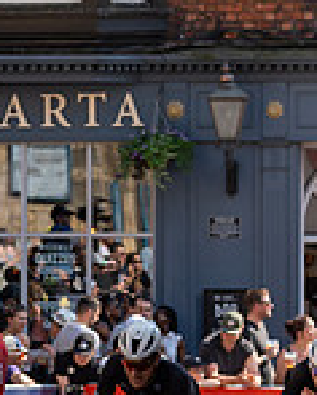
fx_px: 3452
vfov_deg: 6.5
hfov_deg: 5.2
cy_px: 294
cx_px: -173
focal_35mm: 295
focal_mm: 55
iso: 100
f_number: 3.5
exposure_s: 1/500
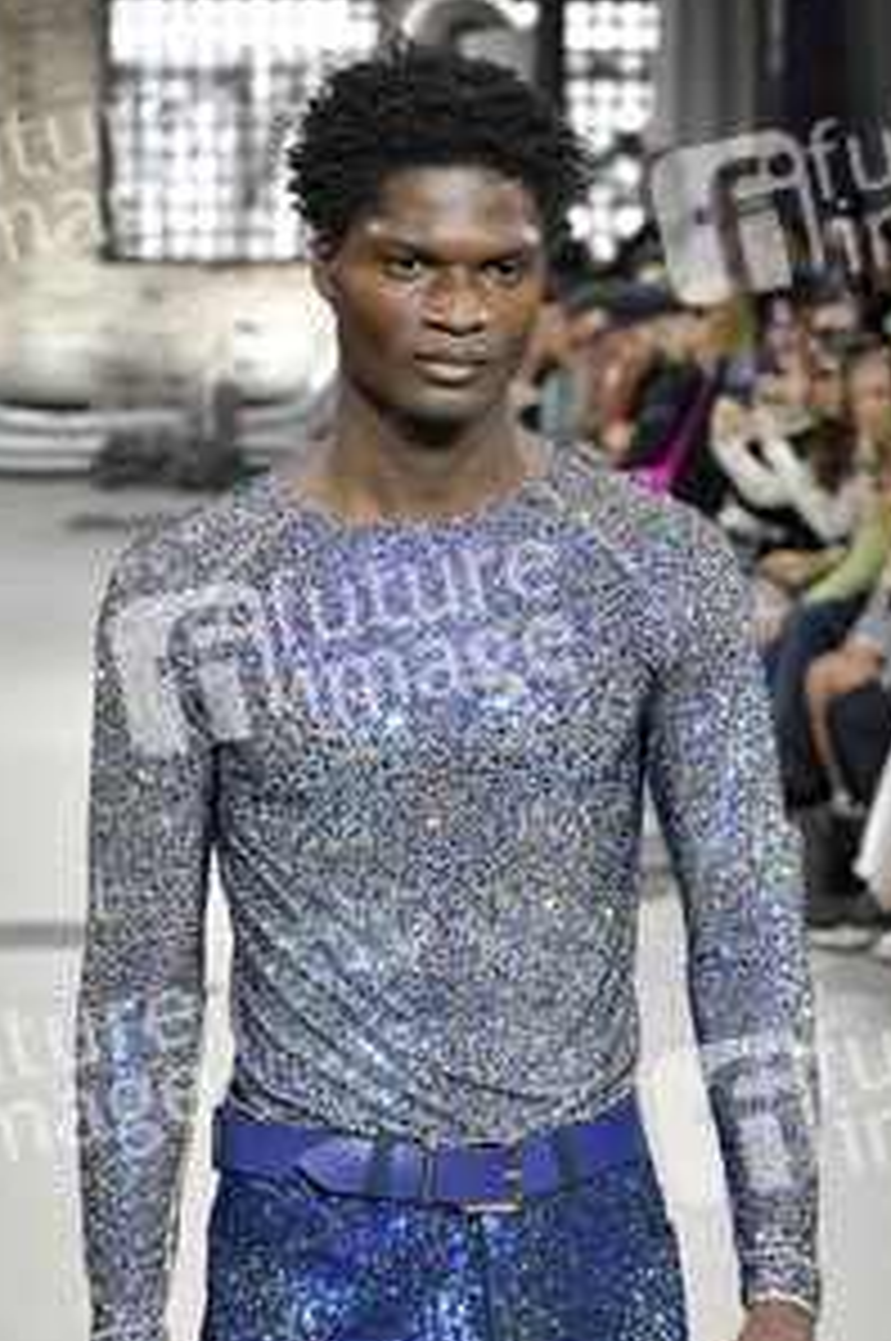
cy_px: 873
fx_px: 4800
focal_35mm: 129
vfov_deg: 15.9
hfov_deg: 10.6
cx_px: 472
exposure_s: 1/320
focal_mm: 80
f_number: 6.3
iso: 2500
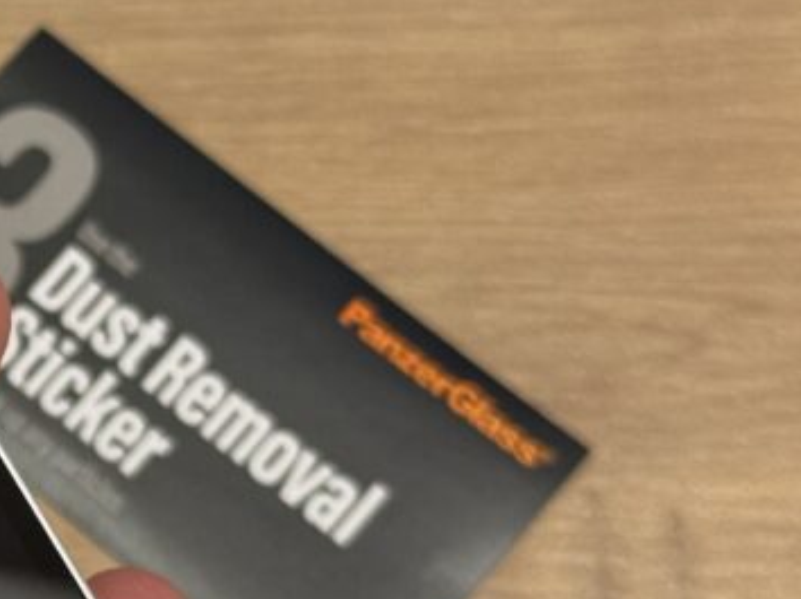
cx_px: -337
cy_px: 409
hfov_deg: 13.5
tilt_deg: -73.8
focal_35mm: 139
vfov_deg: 10.6
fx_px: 3214
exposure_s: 1/50
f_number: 1.78
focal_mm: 6.76
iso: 100
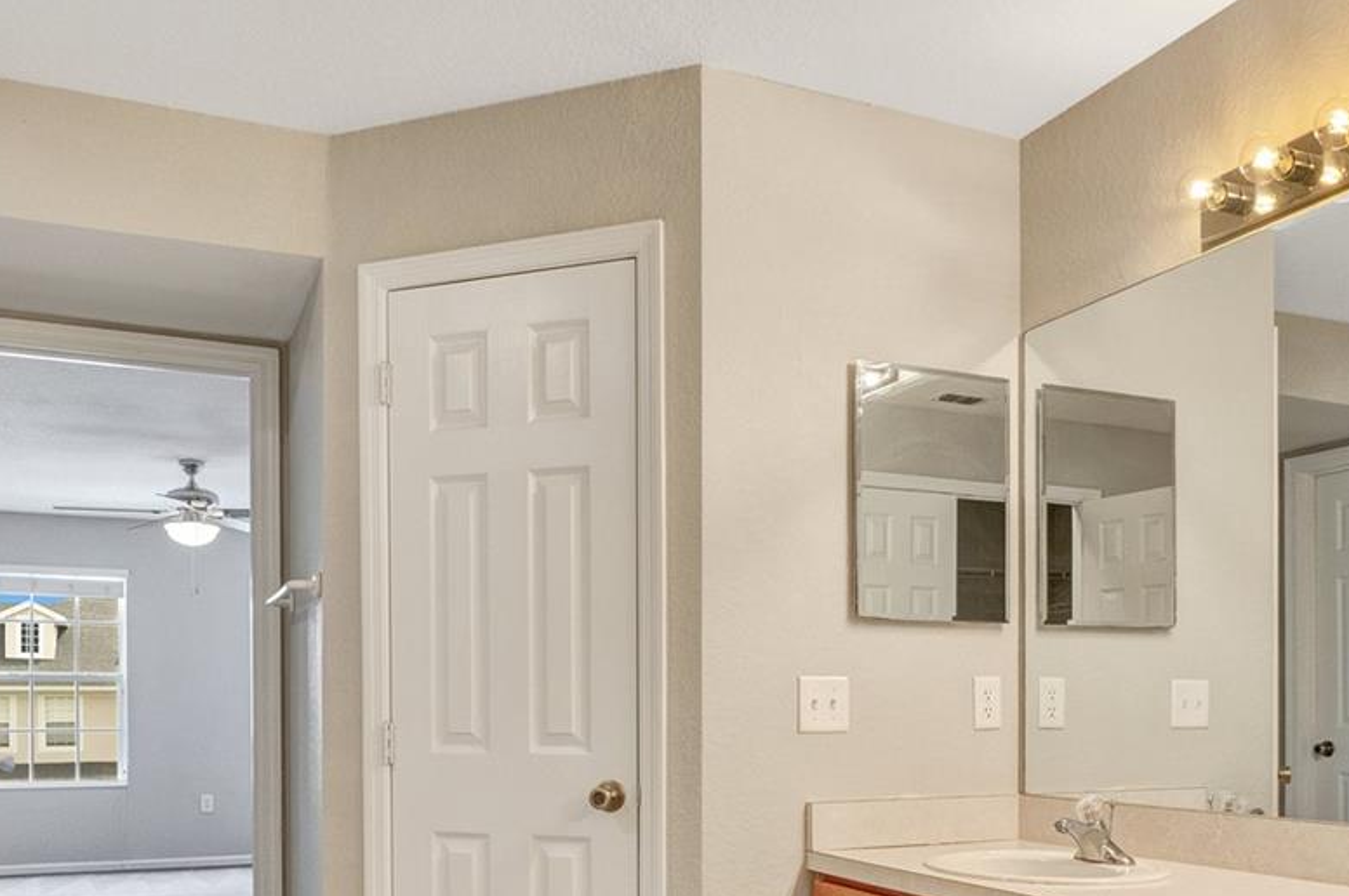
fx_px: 1236
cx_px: 735
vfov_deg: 38.1
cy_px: 744
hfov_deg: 57.2
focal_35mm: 33
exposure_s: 1/80
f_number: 7.1
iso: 800
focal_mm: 16
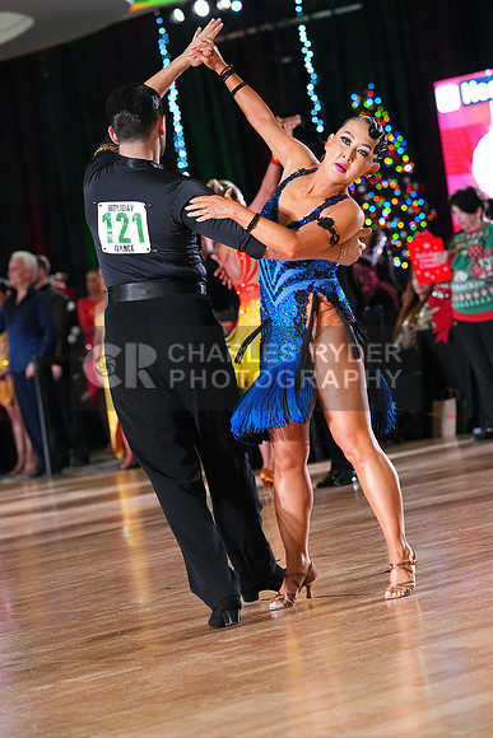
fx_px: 2771
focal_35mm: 135
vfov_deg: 15.2
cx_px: 246
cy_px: 369
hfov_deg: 10.2
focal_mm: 135
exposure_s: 1/400
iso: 8000
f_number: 4.5
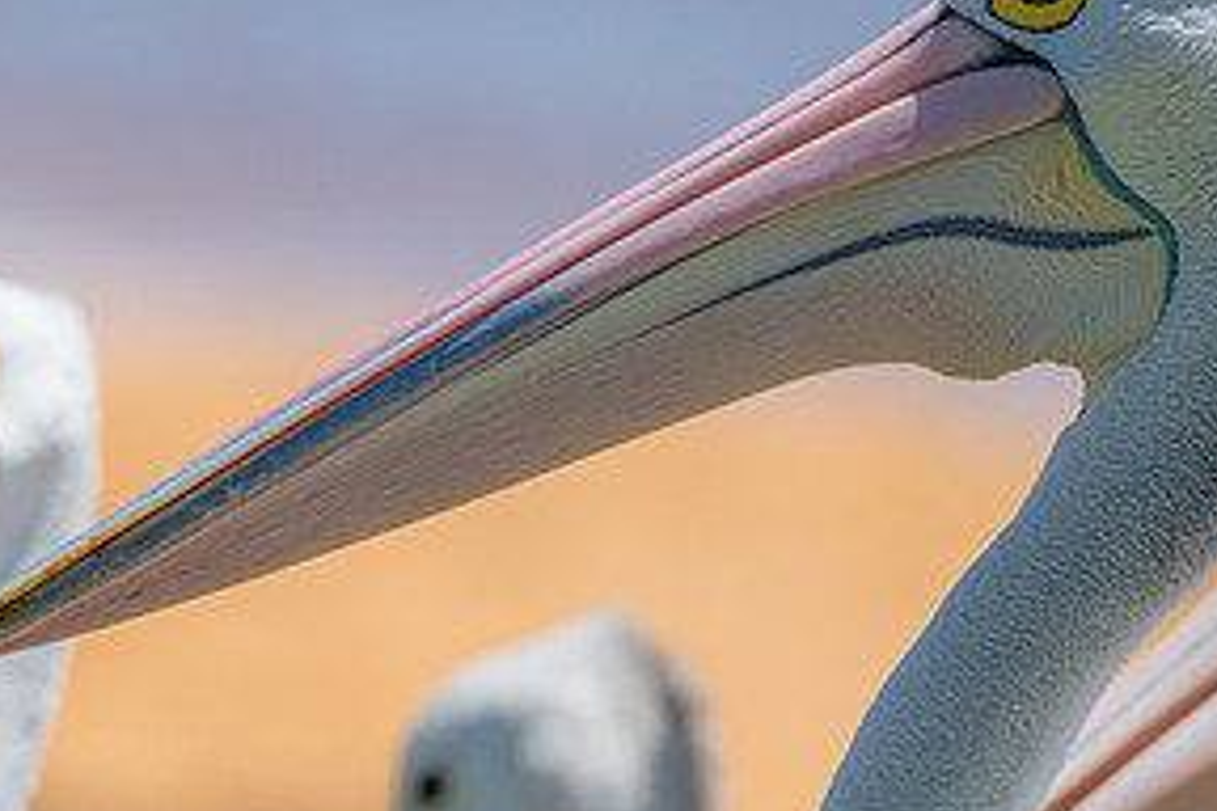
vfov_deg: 1.6
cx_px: 481
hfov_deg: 2.5
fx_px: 28361
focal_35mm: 839
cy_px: 449
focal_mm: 380
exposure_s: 1/2000
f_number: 5.6
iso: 200
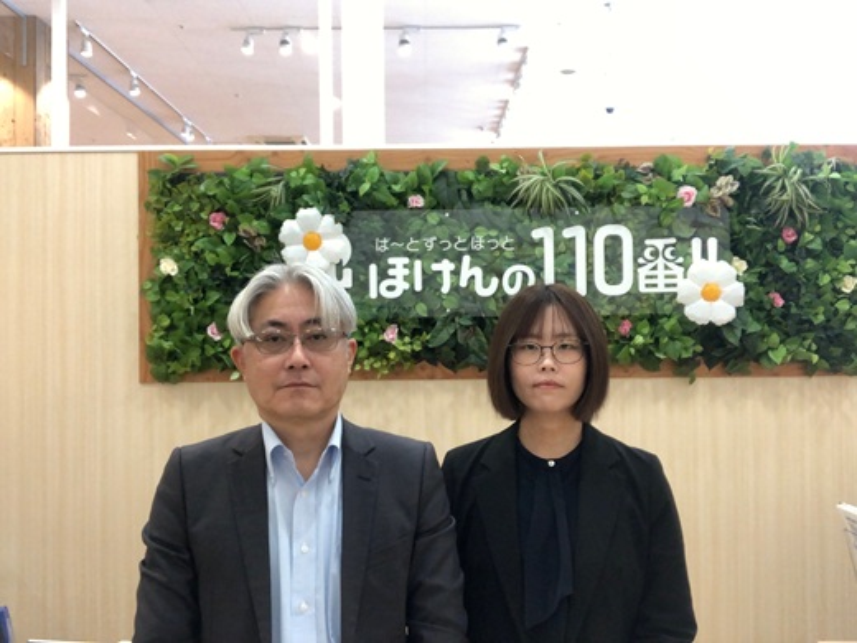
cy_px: 322
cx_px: 428
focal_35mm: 32
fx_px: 792
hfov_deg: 56.8
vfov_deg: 44.2
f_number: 2.2
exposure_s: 1/60
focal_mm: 2.87
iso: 160
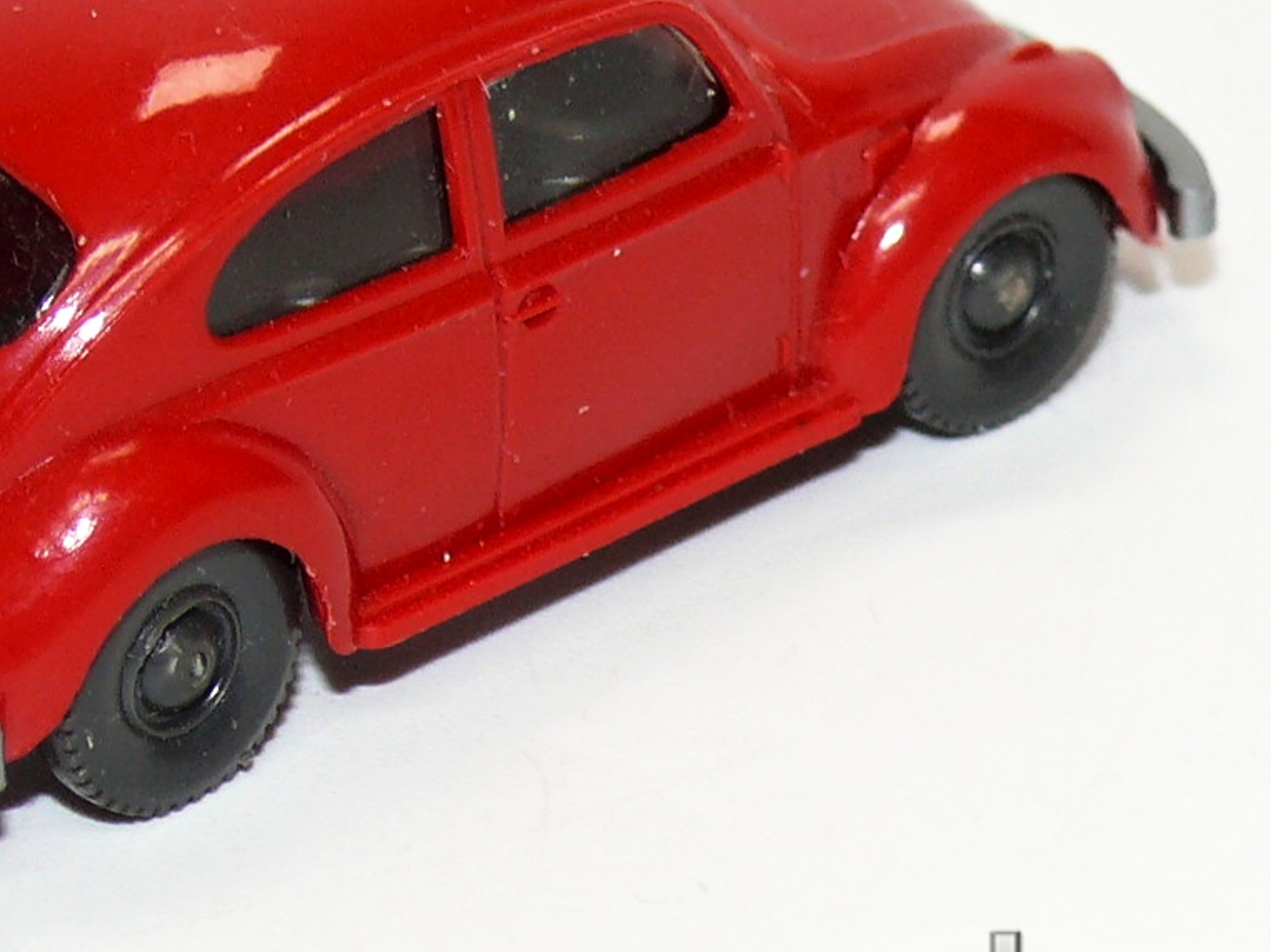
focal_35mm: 334
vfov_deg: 4.4
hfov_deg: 5.9
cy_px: 153
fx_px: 12260
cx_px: 447
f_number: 4
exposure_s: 1/30
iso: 100
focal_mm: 18.8
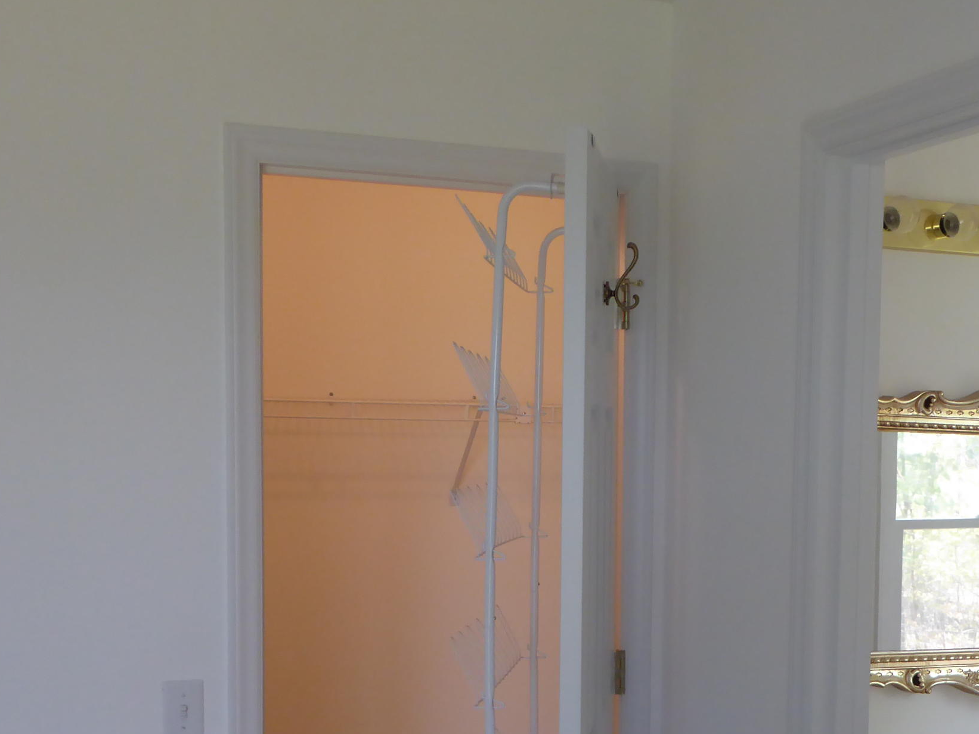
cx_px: 695
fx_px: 1499
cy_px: 535
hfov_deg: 35.6
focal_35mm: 53
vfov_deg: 27.2
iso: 200
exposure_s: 1/60
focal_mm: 5
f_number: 3.5
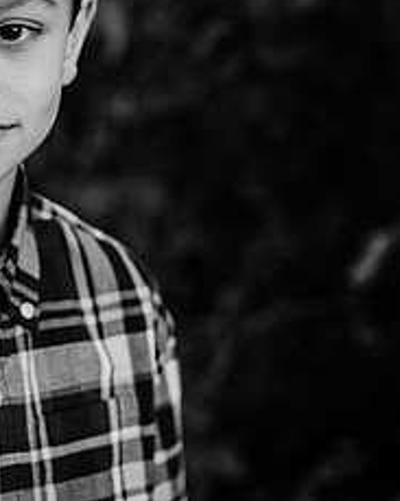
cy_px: 80
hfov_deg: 12.9
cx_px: 120
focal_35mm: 119
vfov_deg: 16.0
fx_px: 1762
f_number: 2.5
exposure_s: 1/800
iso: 400
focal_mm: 50
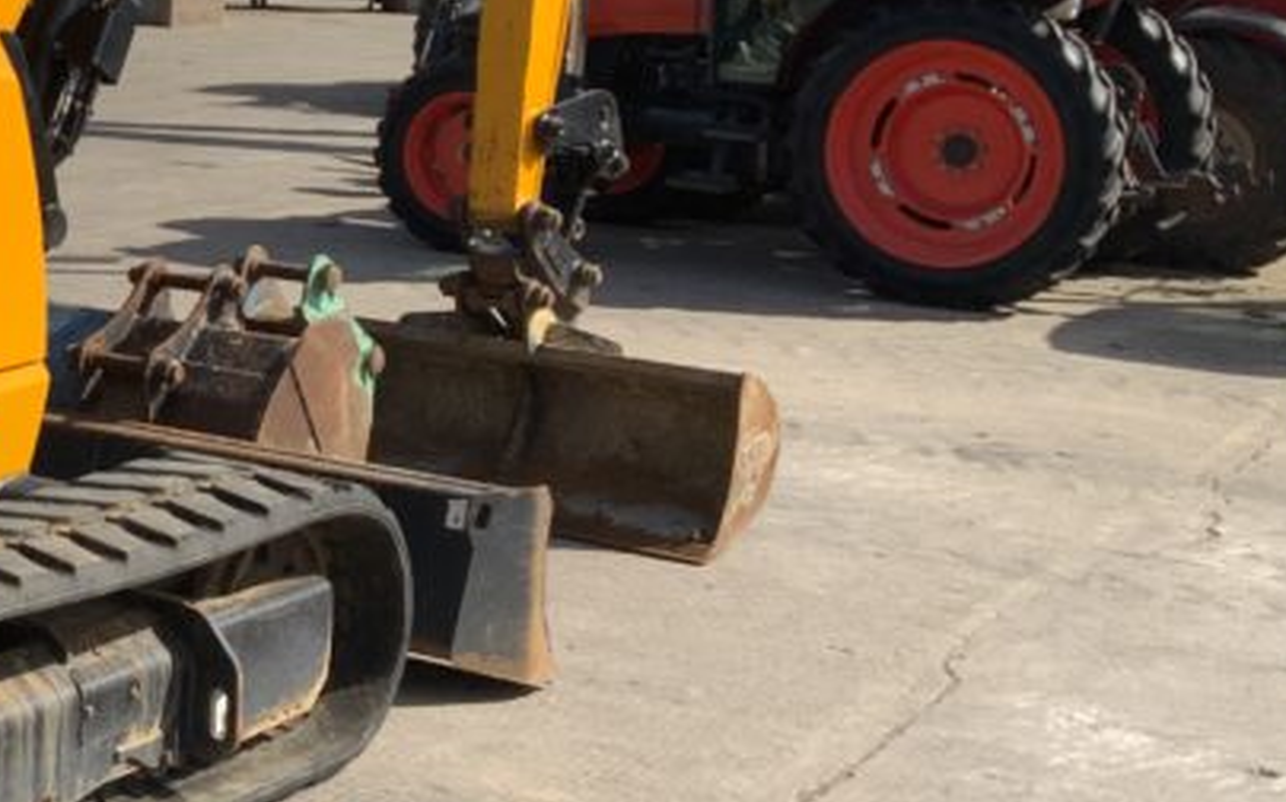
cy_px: 194
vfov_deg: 16.6
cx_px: -150
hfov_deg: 24.6
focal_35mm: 78
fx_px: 2732
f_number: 1.8
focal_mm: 3
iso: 16
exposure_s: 1/1490
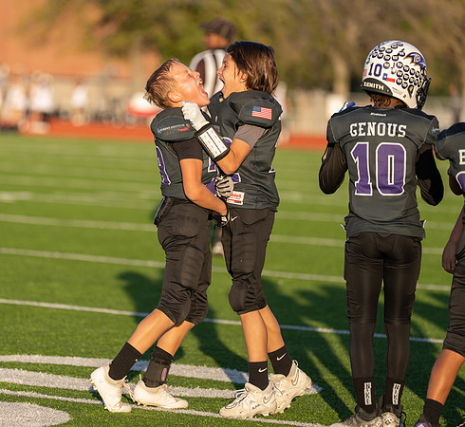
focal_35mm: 227
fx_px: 3305
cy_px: 202
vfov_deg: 7.4
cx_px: 127
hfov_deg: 8.0
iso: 100
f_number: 2.8
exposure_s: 1/800
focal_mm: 171
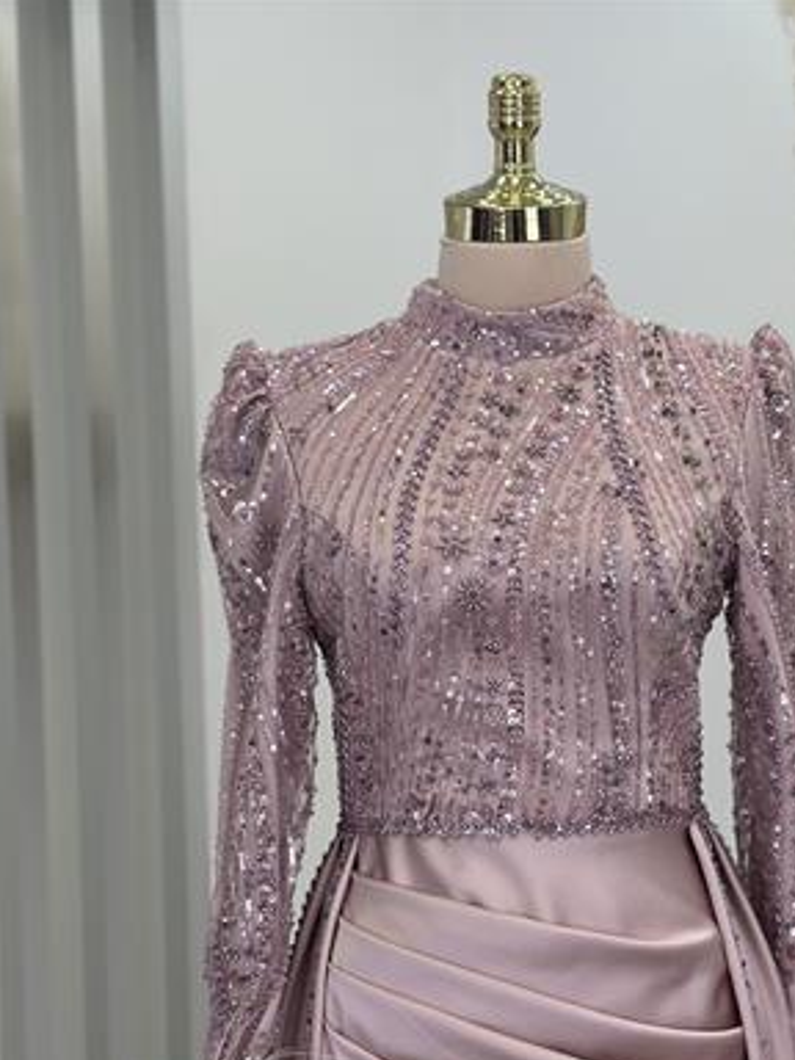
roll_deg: +0.6
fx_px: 1990
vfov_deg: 29.6
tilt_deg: -4.6
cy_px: 712
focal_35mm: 65
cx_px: 513
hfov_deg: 22.5
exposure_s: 1/516
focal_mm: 6.86
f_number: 1.78
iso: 80
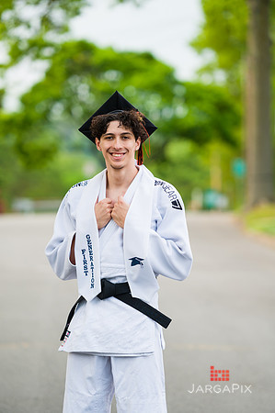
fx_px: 1895
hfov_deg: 8.3
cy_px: 206
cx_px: 138
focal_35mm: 165
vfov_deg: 12.5
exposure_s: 1/800
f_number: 3.2
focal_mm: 165
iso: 200
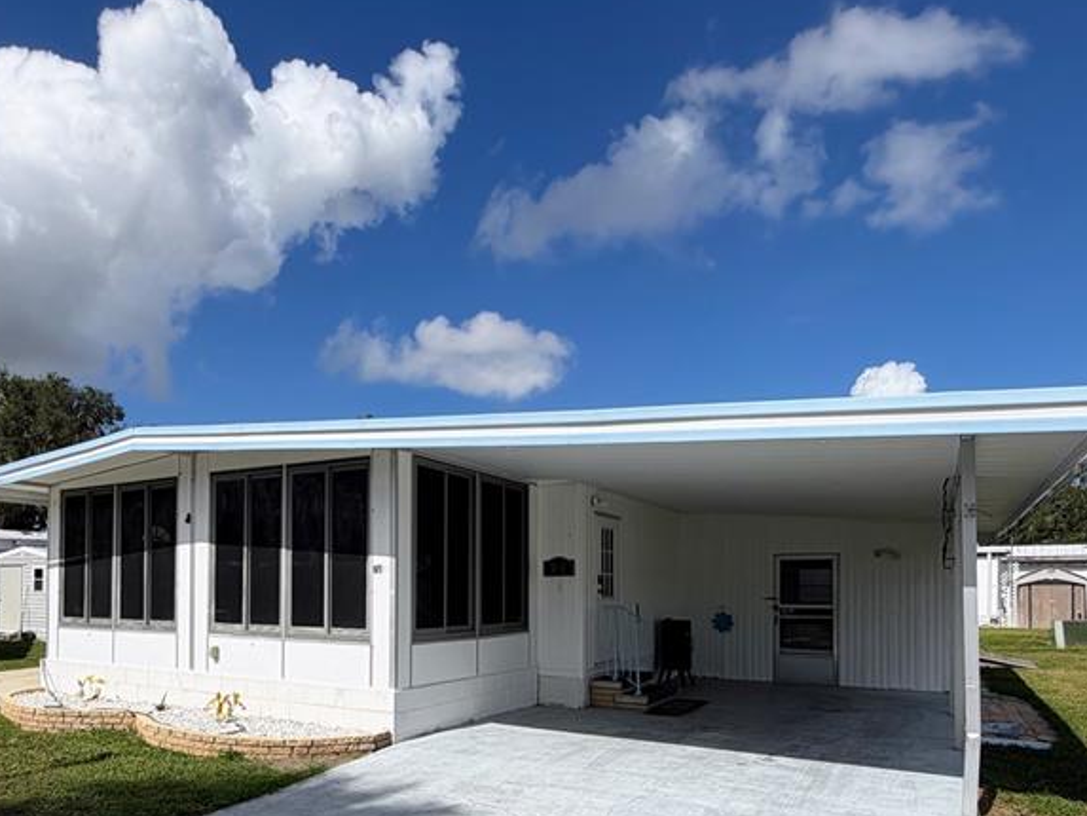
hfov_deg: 69.0
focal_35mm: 25
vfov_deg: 53.1
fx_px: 785
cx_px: 461
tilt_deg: +2.2
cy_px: 584
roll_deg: +0.1
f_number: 2.2
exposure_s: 1/1613
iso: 20
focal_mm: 2.22
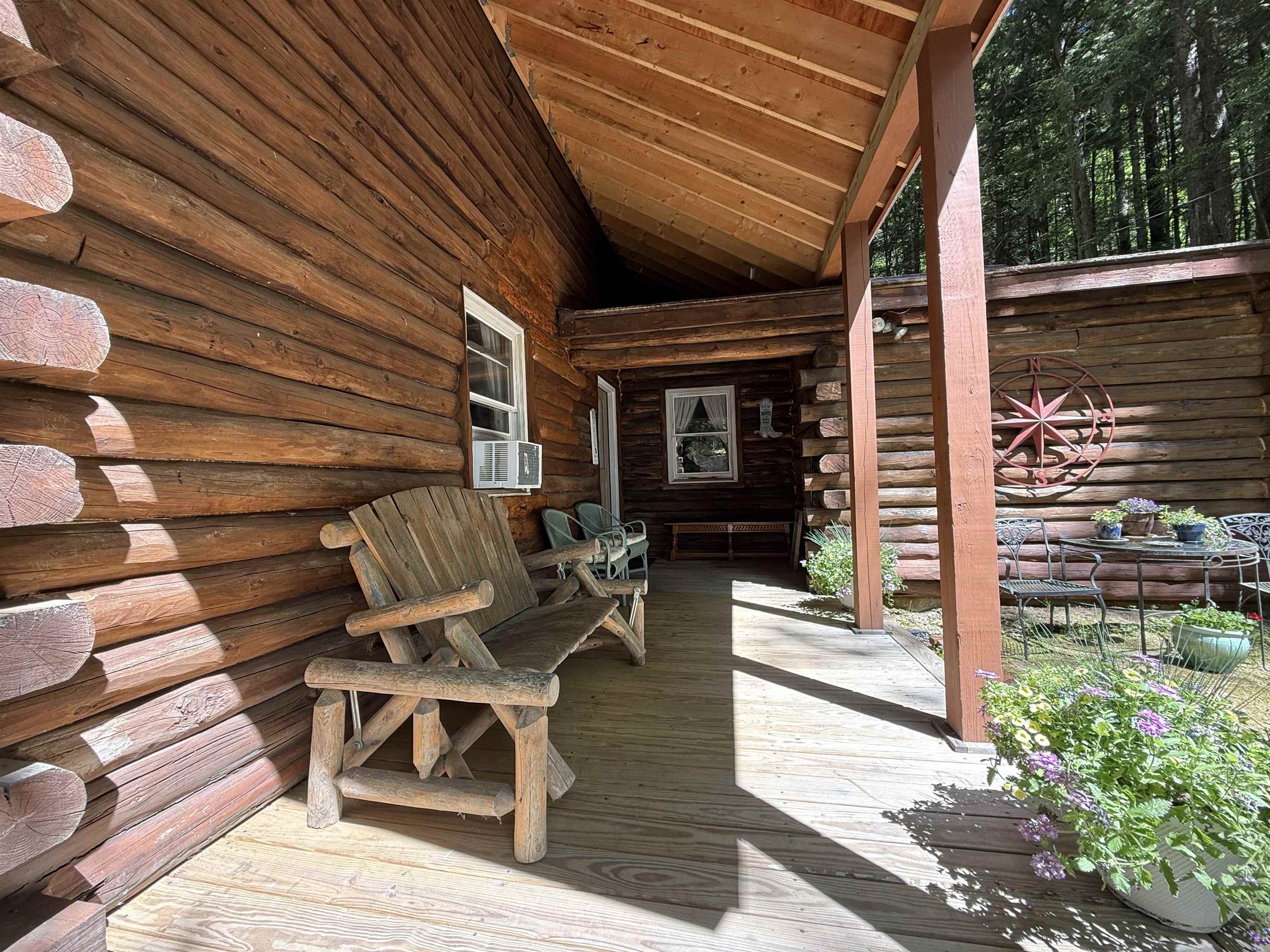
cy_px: 476
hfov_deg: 102.1
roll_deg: +1.9
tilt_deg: +1.2
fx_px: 514
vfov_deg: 85.7
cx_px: 635
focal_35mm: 14
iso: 64
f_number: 2.2
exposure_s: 1/99
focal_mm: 2.22
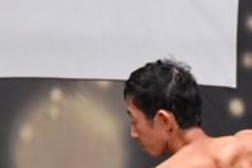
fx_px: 6417
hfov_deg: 2.2
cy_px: 319
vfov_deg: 1.5
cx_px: 274
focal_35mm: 916
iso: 6400
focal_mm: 150
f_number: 5.6
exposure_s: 1/400
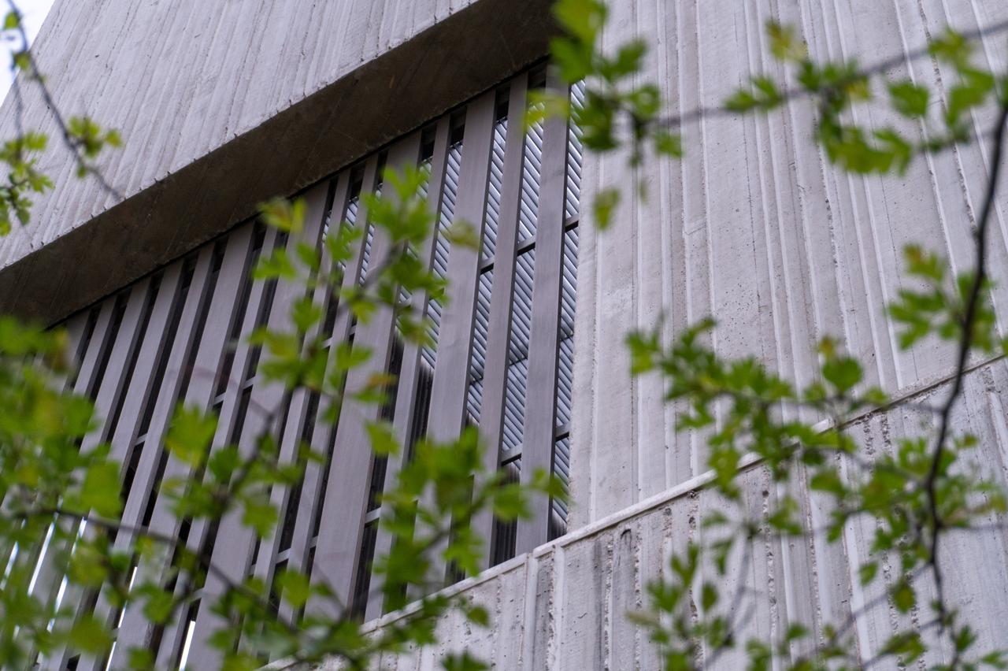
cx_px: 504
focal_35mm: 66
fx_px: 1847
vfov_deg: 20.6
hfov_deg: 30.5
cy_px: 336
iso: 1000
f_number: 5.6
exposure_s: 1/80
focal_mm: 44
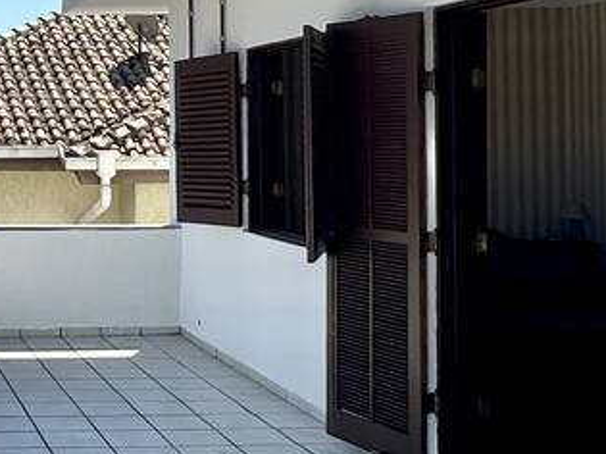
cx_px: -148
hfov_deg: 26.4
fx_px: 1120
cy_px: 110
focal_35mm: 64
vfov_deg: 22.7
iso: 50
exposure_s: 1/2959
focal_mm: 2.22
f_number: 2.2
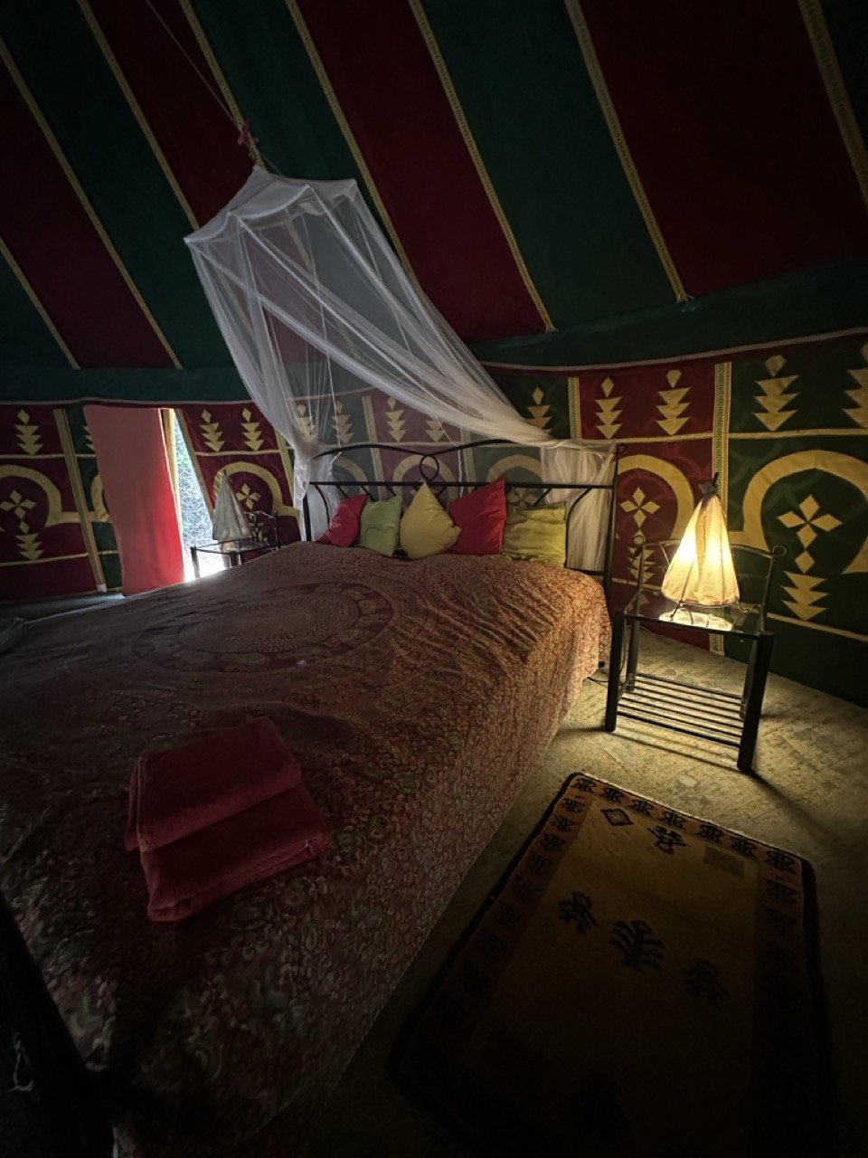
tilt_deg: -16.2
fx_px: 468
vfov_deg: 102.1
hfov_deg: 85.7
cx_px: 434
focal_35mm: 14
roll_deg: +1.3
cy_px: 579
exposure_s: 1/60
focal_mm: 2.22
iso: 1250
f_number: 2.2
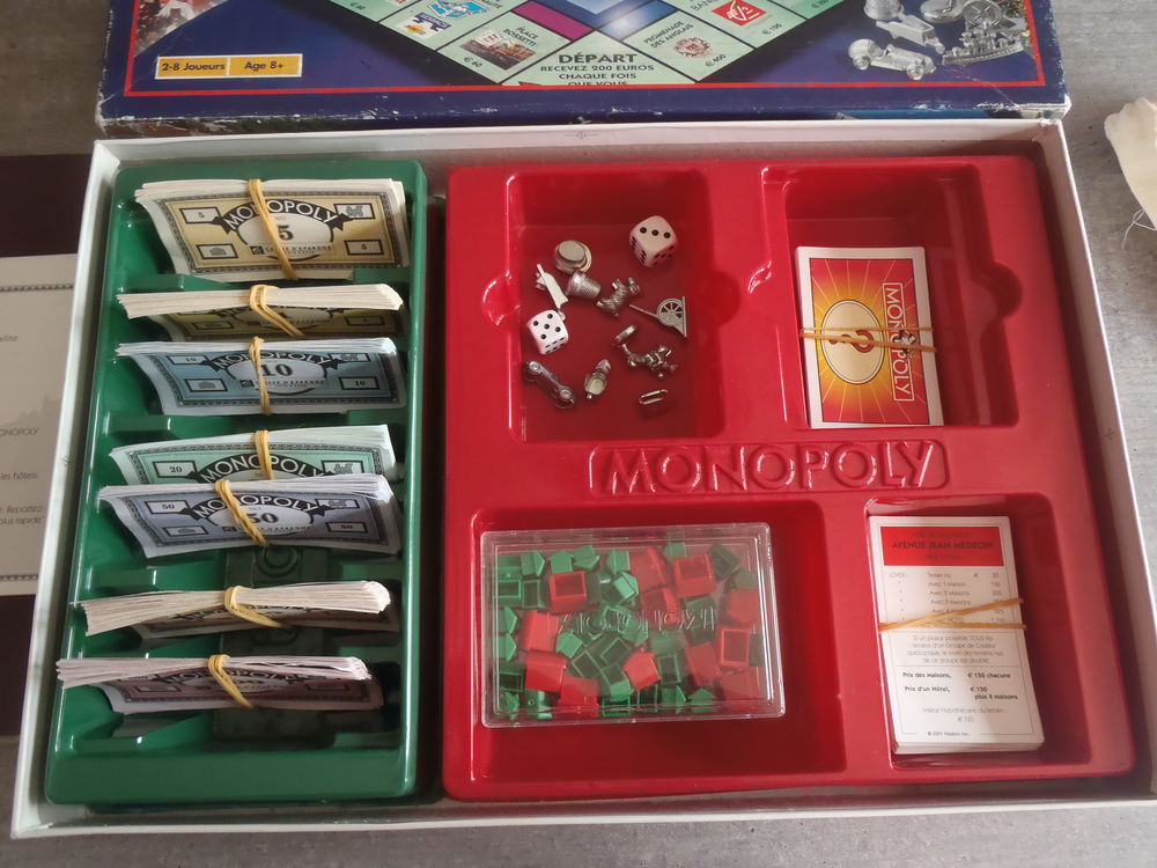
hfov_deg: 63.4
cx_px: 578
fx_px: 936
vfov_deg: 49.7
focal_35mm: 28
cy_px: 434
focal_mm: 5
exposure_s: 1/10
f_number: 3.9
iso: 200
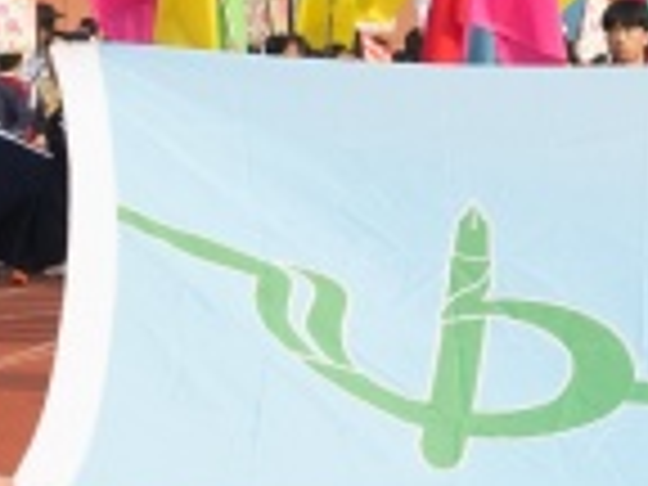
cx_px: 837
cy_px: 232
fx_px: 6177
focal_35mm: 330
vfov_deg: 4.5
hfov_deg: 6.0
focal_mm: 62
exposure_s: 1/1250
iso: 800
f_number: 7.1
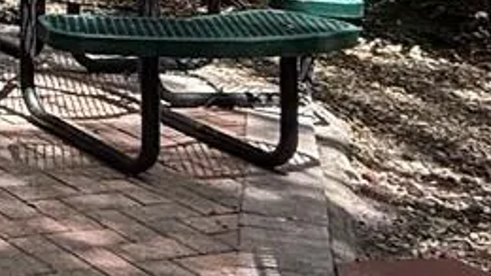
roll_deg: +0.5
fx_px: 1223
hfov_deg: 17.3
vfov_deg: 11.2
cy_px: -344
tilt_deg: +6.2
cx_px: -459
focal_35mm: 94
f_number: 2.2
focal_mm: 2.22
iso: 64
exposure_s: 1/494
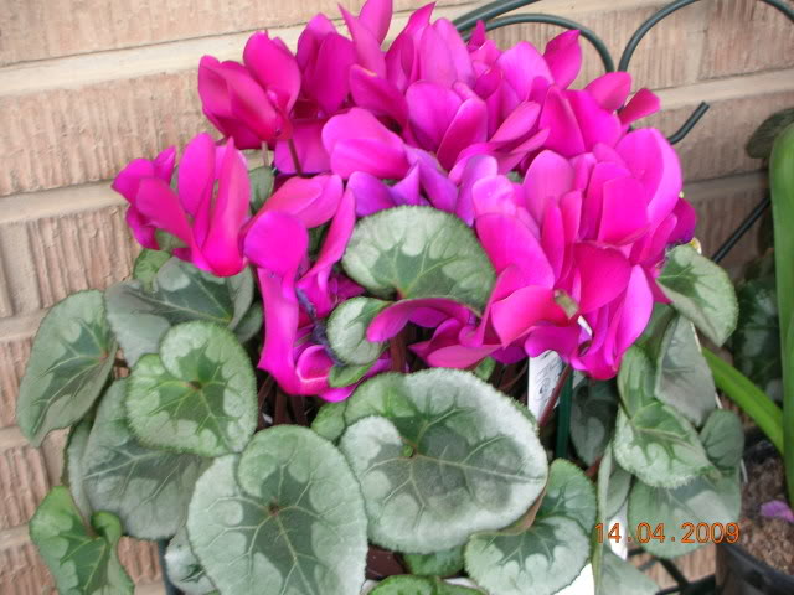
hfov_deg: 36.2
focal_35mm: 53
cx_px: 397
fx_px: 1216
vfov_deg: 27.5
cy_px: 298
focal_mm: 8.8
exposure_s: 1/30
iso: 50
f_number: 3.7
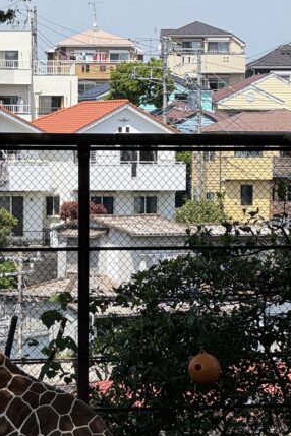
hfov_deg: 7.1
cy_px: 237
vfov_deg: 10.8
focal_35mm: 191
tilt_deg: -0.8
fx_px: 2316
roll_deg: -0.2
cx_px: -92
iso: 25
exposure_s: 1/723
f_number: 2.8
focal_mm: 9
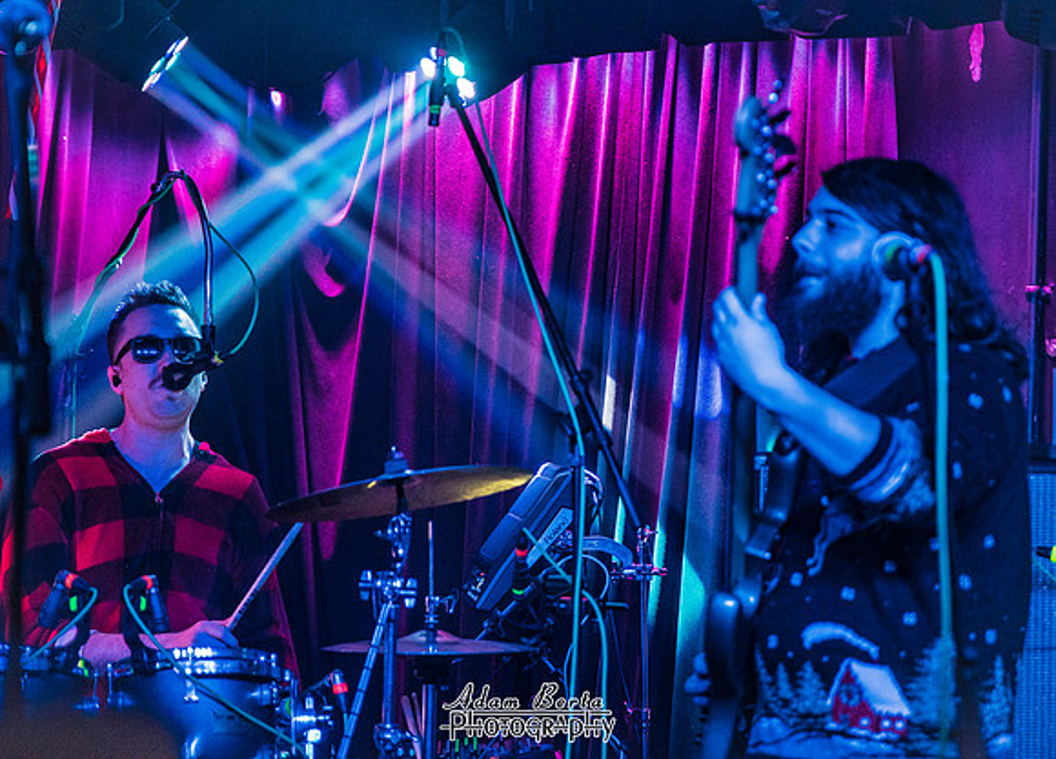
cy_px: 271
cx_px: 591
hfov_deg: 21.0
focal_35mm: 95
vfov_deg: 15.1
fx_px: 2851
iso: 3200
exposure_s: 1/160
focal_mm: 70
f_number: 2.8
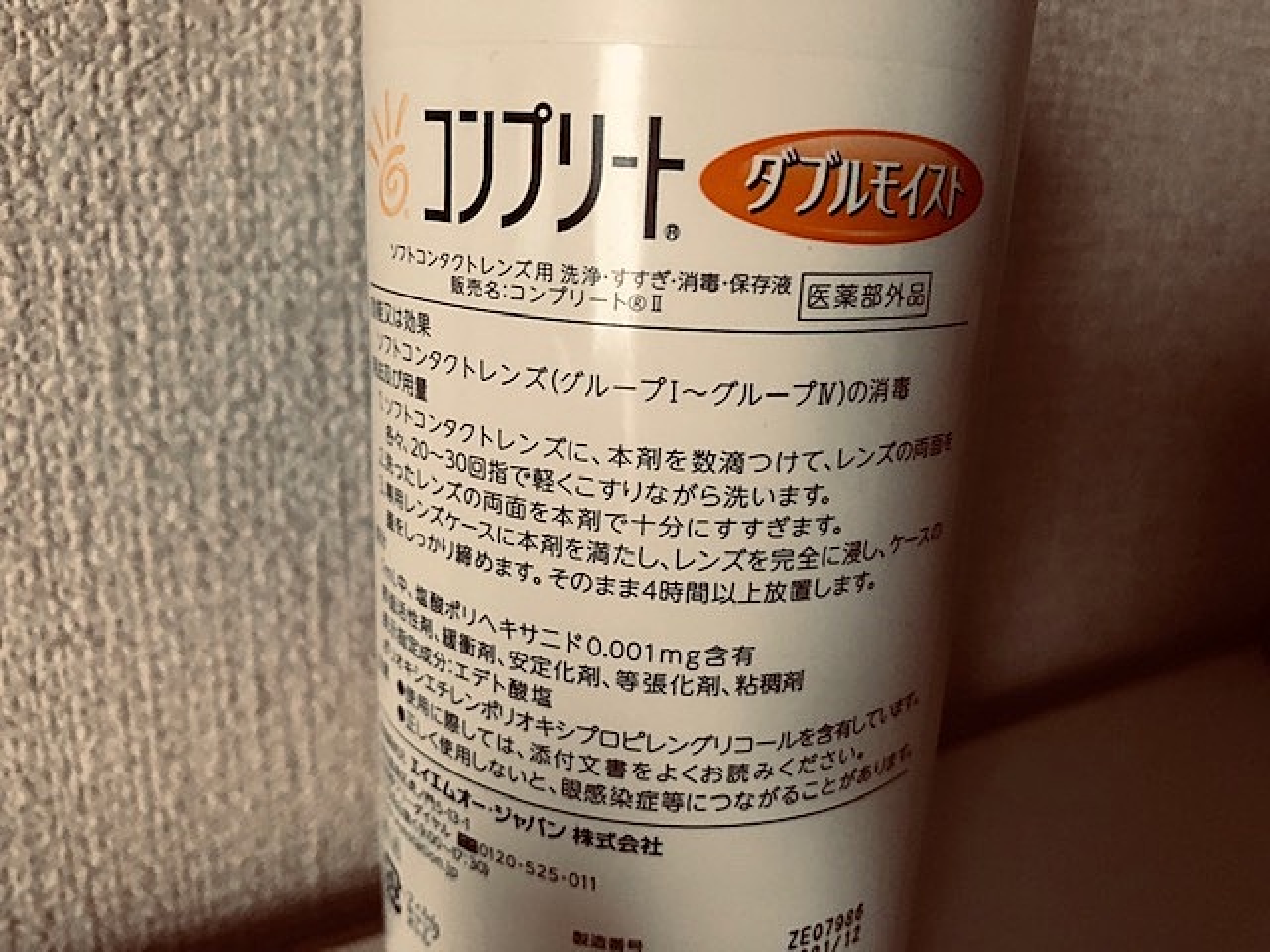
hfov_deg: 63.4
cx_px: 635
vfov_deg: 49.7
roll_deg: -2.4
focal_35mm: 28
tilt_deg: -16.1
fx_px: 1027
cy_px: 476
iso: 100
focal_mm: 3.99
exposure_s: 1/12
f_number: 1.8
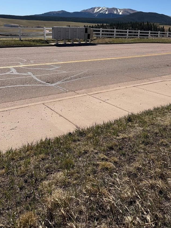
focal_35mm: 34
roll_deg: -2.9
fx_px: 224
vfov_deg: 52.8
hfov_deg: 41.7
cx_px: 97
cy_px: 75
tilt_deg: -11.5
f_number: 1.78
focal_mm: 6.76
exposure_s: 1/8130
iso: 80
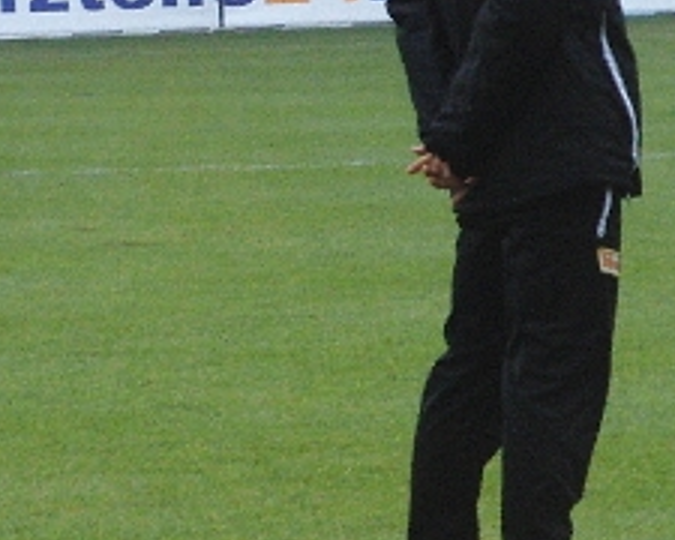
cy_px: 54
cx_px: 138
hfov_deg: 3.5
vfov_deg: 2.8
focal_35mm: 559
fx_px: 11167
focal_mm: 32.1
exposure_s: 1/320
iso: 400
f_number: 4.5
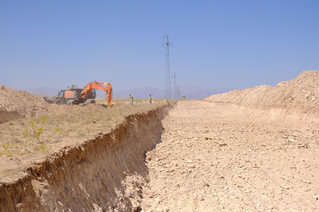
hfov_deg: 35.6
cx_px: 160
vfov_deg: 24.2
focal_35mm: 56
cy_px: 106
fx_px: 496
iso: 320
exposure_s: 1/3200
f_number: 4
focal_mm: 37.6
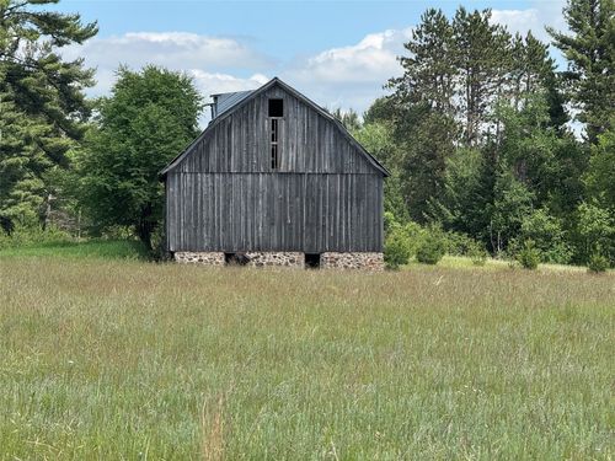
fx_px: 2132
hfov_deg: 16.4
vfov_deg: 12.3
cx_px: 308
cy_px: 230
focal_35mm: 120
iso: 50
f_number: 2.8
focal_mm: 15.66
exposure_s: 1/714
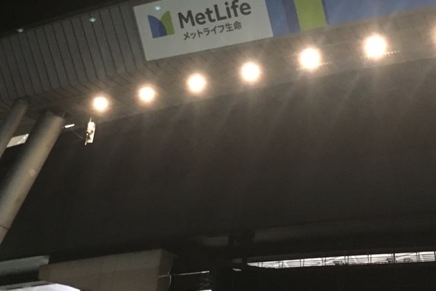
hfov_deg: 35.6
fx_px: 678
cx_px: 229
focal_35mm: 56
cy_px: 35
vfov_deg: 23.6
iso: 200
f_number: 2.2
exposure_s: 1/15
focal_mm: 4.15
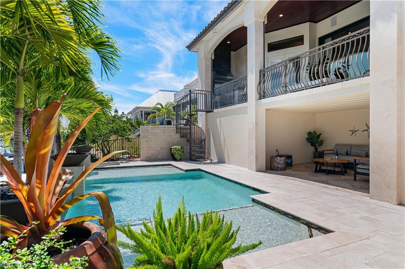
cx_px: 202
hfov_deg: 81.2
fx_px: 236
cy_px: 134
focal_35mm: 21
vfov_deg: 59.4
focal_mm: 21
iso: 320
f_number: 10
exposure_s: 1/200
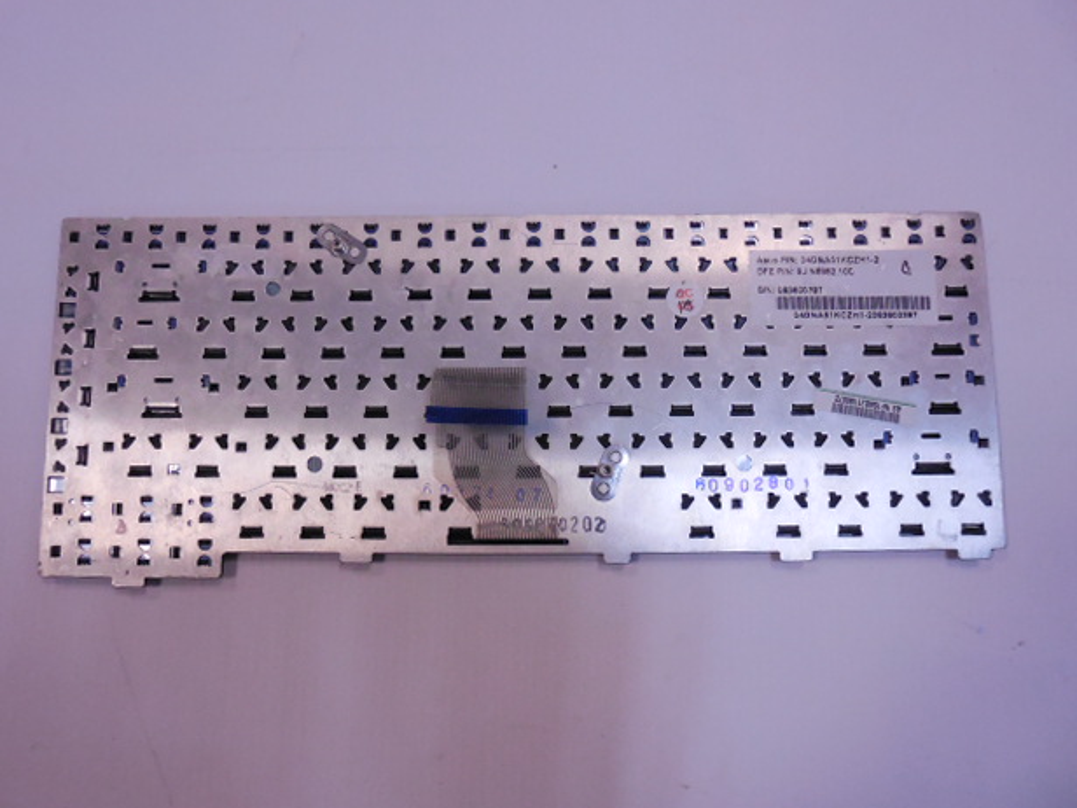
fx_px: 840
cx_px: 532
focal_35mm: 27
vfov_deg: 51.3
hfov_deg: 65.3
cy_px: 414
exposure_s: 1/200
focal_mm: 4.6
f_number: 3.5
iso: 800
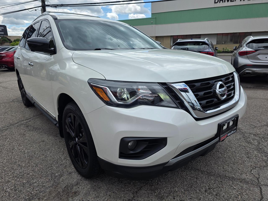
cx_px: 134
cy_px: 100
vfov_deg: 58.9
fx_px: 178
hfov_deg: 73.9
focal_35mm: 23
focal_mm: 6.3
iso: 80
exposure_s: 1/4434
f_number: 1.7
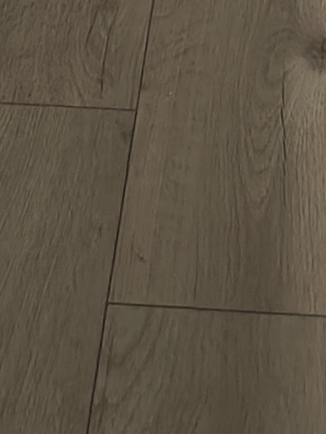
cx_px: 250
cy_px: -996
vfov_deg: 10.2
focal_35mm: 107
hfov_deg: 13.8
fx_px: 1342
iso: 80
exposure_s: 1/50
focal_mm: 2.59
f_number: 2.2
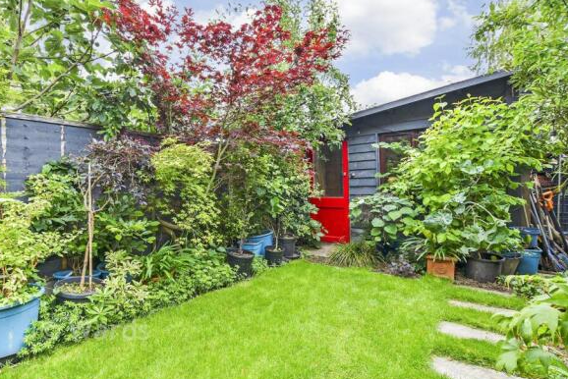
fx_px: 268
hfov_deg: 92.8
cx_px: 249
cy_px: 183
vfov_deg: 70.5
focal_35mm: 17
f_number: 8
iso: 320
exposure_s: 1/60
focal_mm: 10
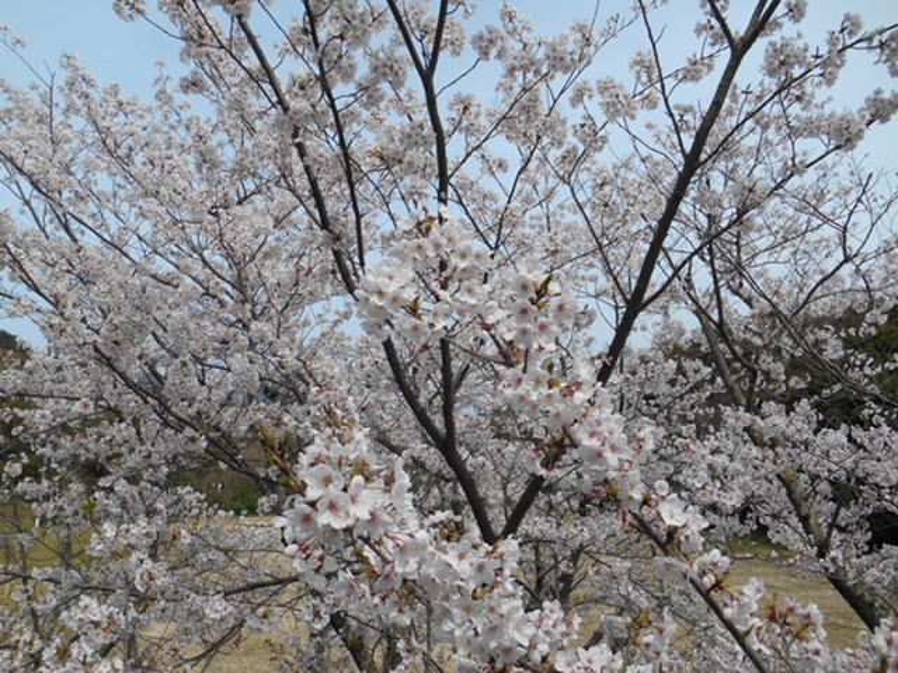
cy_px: 336
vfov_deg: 53.1
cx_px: 449
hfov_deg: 67.3
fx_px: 674
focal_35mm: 26
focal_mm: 4.7
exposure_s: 1/1000
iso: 80
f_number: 3.4
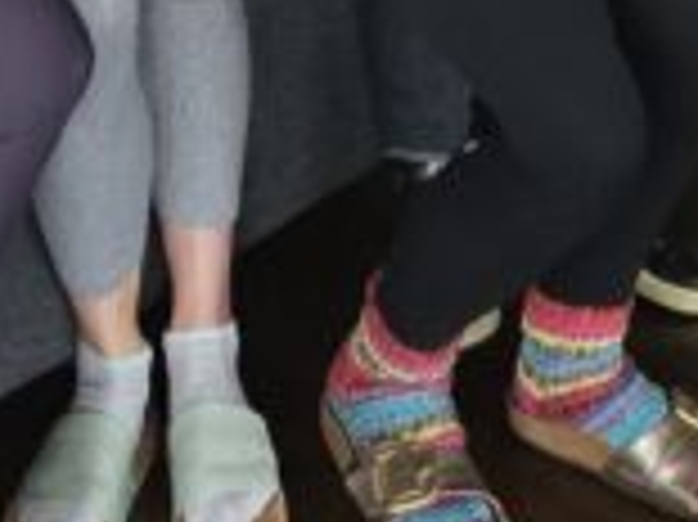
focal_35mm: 152
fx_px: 3063
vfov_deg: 8.0
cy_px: -1170
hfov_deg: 13.0
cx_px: 392
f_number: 1.8
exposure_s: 1/100
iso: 400
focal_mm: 5.4
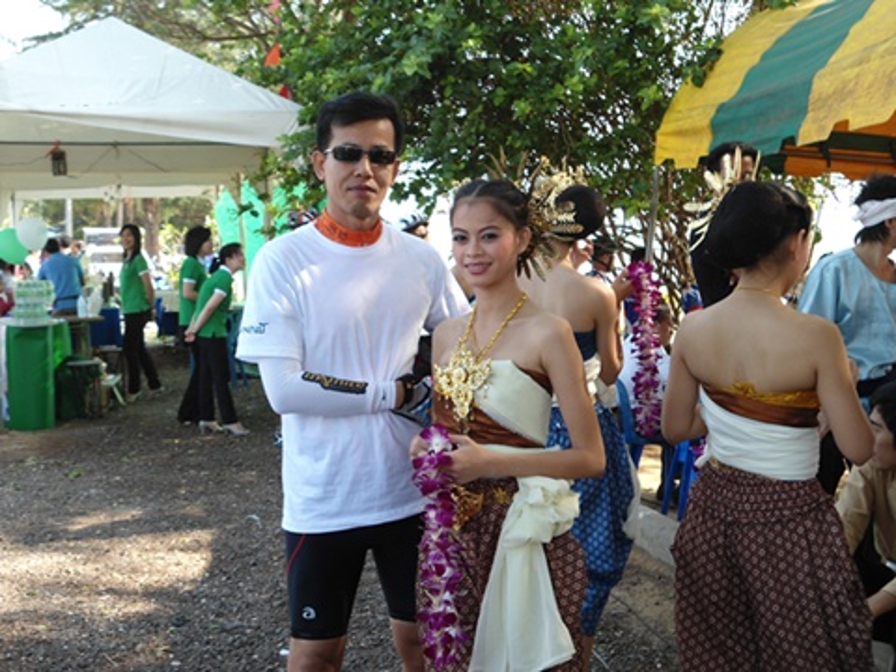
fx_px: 1139
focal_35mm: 44
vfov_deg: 32.9
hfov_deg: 42.9
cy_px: 336
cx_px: 448
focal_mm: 7.9
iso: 80
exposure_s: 1/100
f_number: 3.5
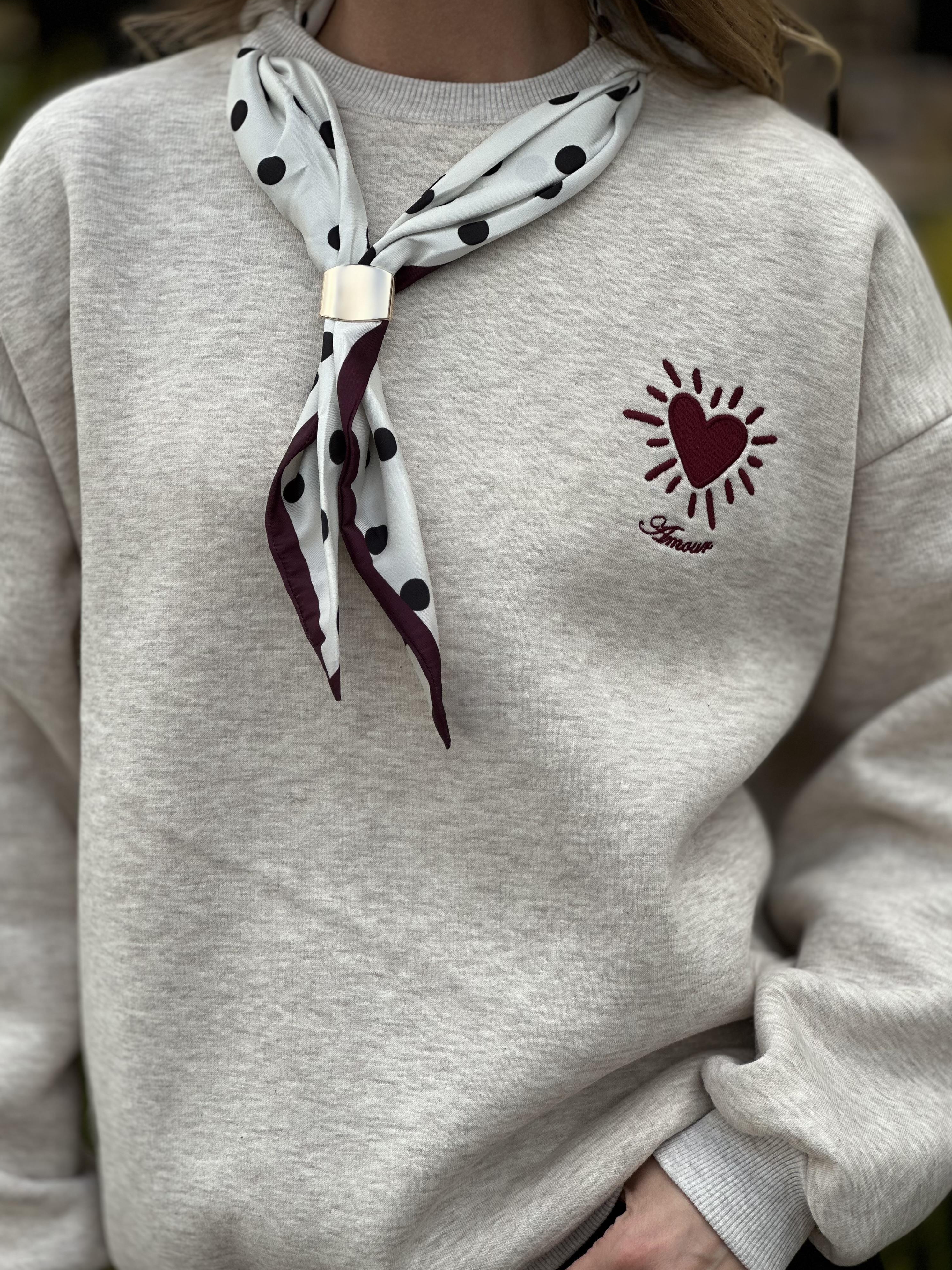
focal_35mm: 78
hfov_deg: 18.9
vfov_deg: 25.0
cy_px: 639
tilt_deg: -14.2
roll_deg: +3.5
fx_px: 2860
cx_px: 480
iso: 25
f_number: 2.8
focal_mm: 9
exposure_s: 1/121
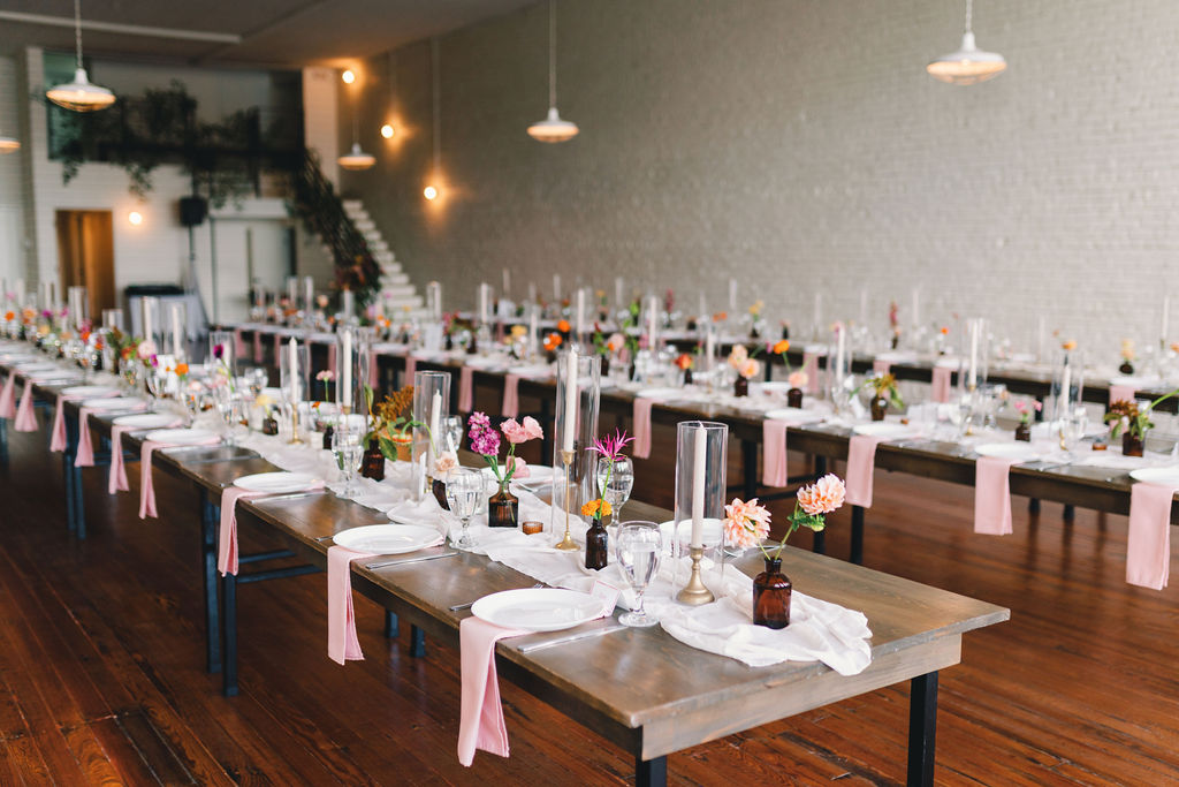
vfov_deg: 36.6
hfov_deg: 52.8
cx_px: 585
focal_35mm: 36
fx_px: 1188
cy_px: 393
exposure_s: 1/250
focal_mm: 35
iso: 250
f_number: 1.8
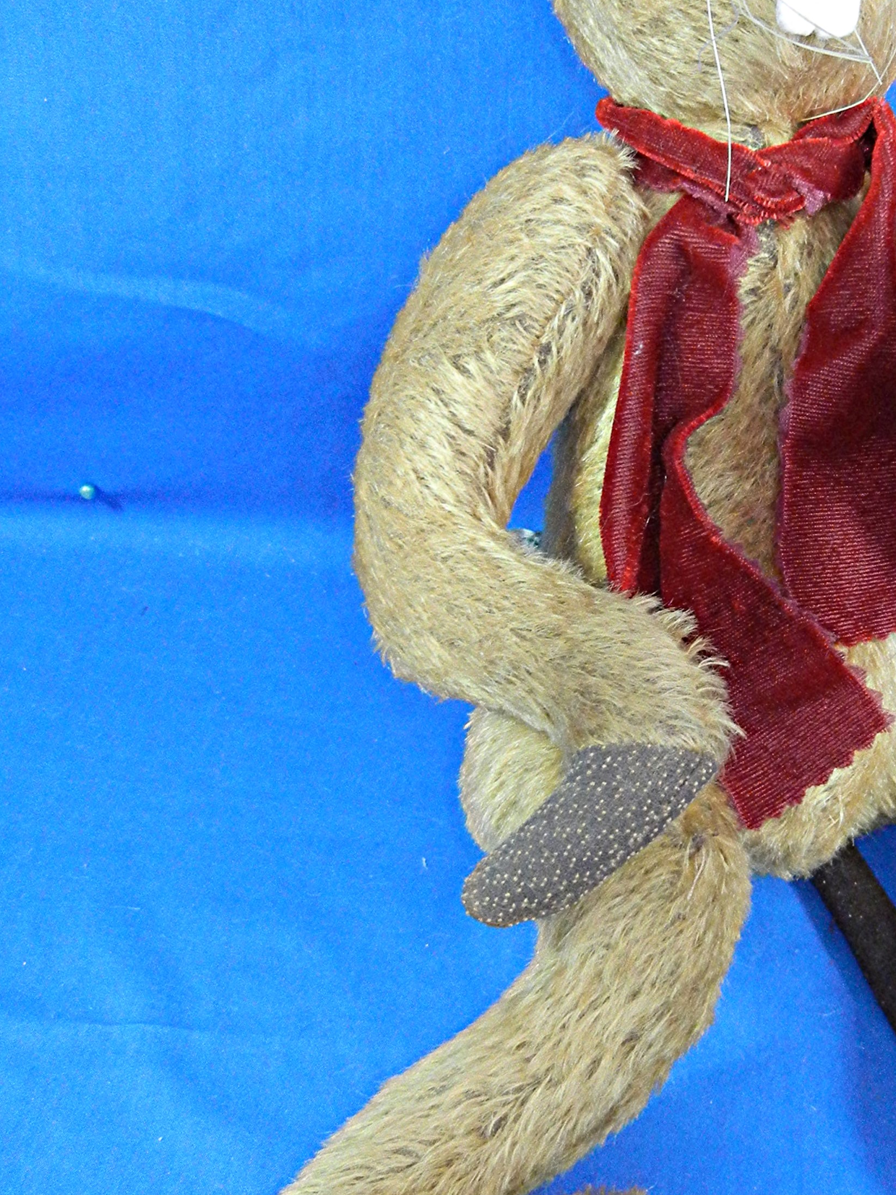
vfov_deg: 31.2
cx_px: 760
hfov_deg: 23.2
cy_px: 562
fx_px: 2140
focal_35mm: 62
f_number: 3.6
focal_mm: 6.2
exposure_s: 1/30
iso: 585
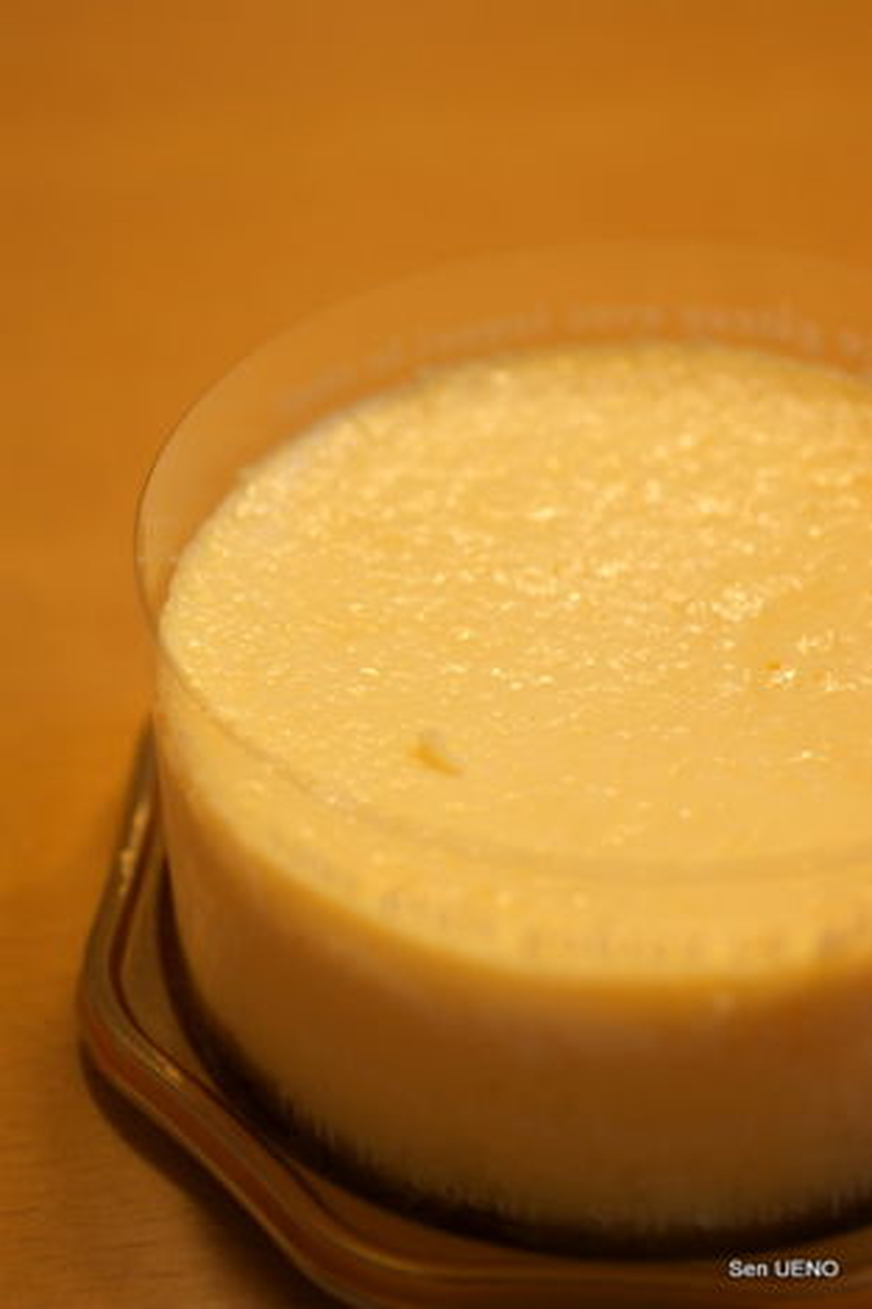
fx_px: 2727
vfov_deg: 27.0
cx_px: 436
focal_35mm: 75
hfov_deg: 18.2
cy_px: 654
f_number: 3.5
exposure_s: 1/80
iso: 250
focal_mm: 50
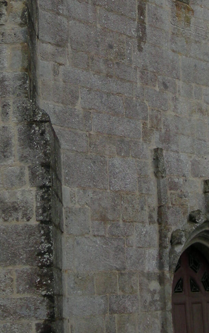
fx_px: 893
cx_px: 140
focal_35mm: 98
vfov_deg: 20.9
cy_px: 63
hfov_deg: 13.3
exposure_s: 1/212
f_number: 2.8
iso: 50
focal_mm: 5.7
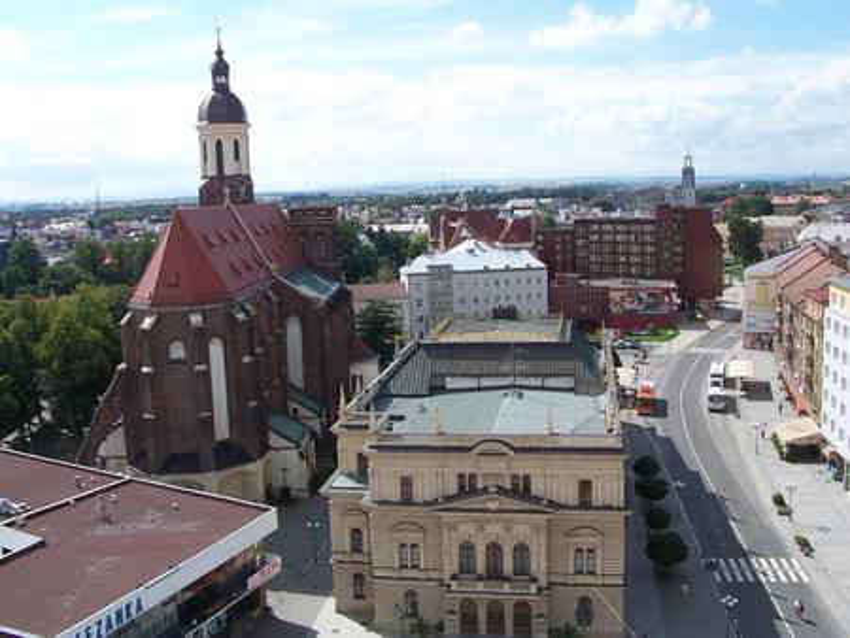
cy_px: 319
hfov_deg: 52.6
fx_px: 860
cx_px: 425
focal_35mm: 35
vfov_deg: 40.7
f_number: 4
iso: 80
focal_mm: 6
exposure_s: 1/750
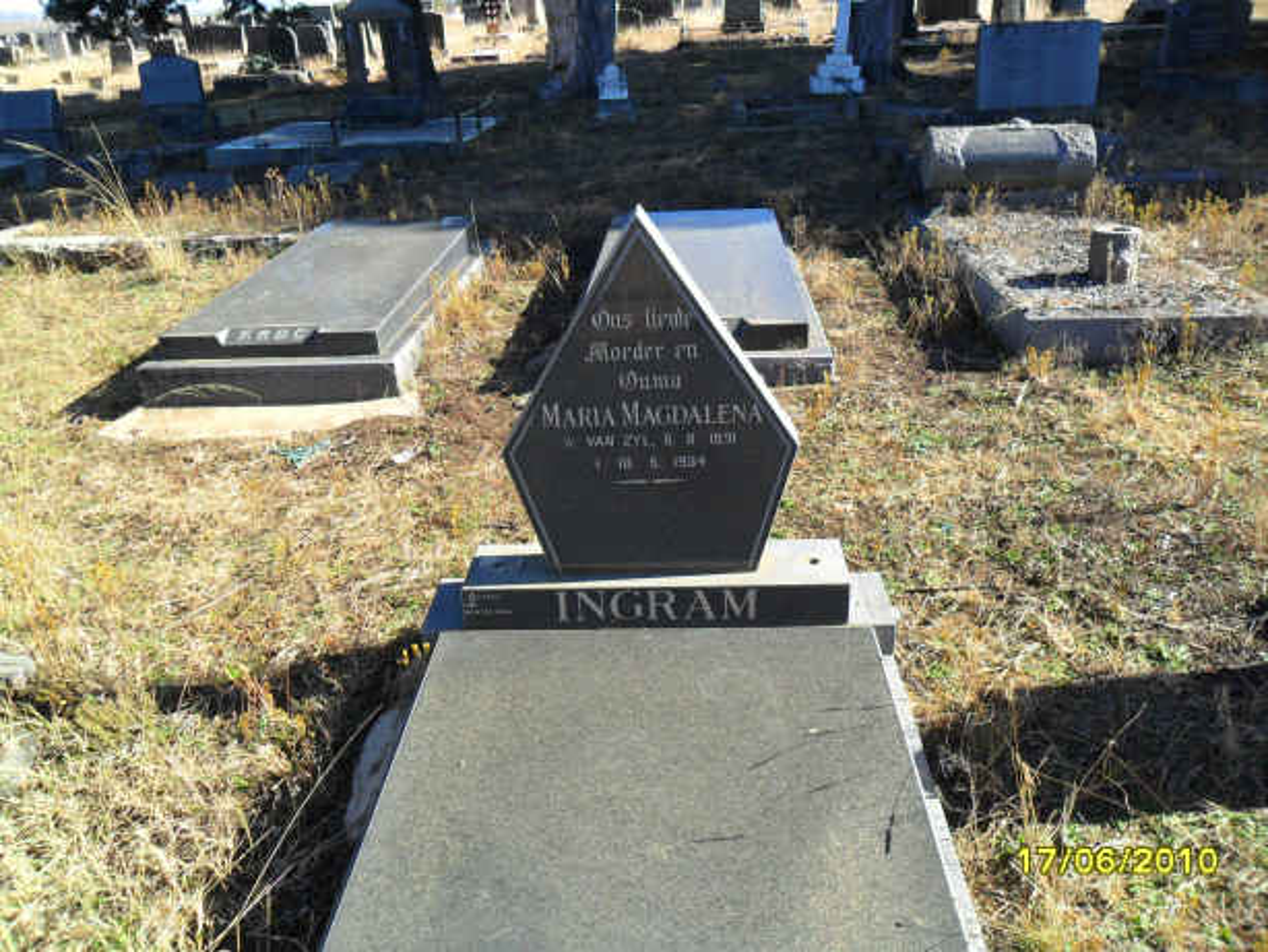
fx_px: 989
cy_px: 476
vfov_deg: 51.4
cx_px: 634
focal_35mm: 27
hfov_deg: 65.3
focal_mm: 4.9
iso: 100
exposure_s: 1/350
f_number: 3.5
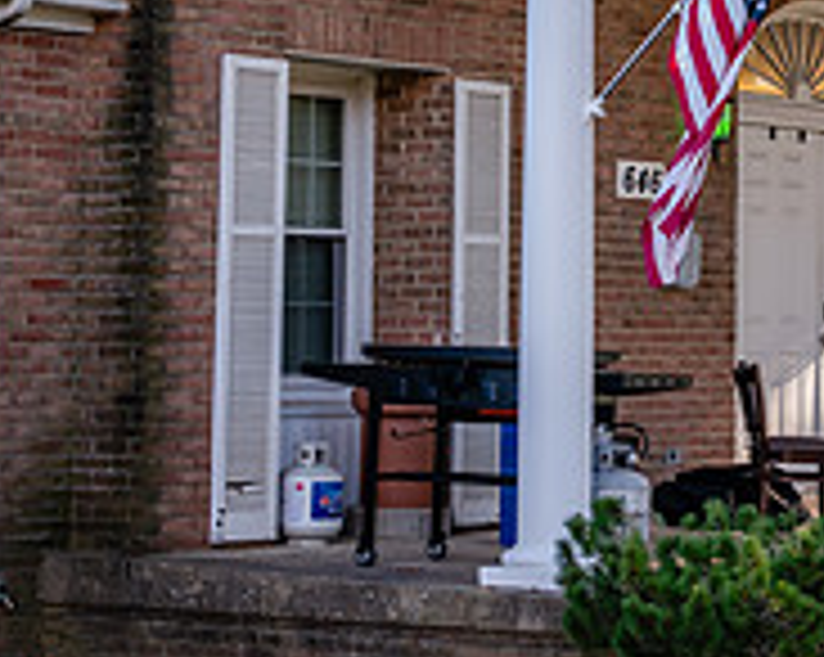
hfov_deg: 13.4
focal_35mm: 143
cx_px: 680
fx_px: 3484
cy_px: 34
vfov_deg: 10.7
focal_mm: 48
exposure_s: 1/320
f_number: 3.5
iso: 200
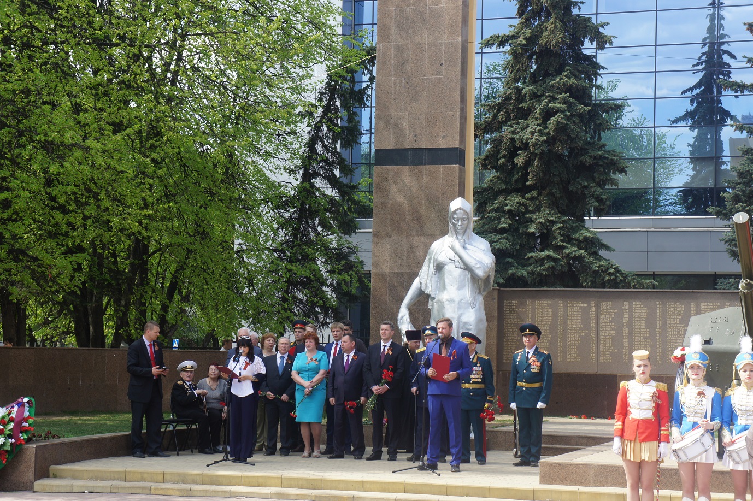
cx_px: 376
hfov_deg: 24.6
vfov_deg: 16.5
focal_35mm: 82
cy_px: 250
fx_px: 1725
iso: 200
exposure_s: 1/125
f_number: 9
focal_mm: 55
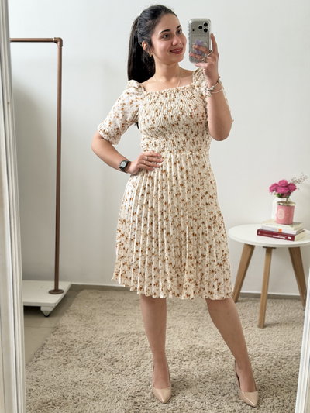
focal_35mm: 48
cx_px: 155
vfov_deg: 39.6
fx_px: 573
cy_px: 206
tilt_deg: -24.3
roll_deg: -0.9
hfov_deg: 30.3
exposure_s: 1/121
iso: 100
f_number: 1.78
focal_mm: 6.76
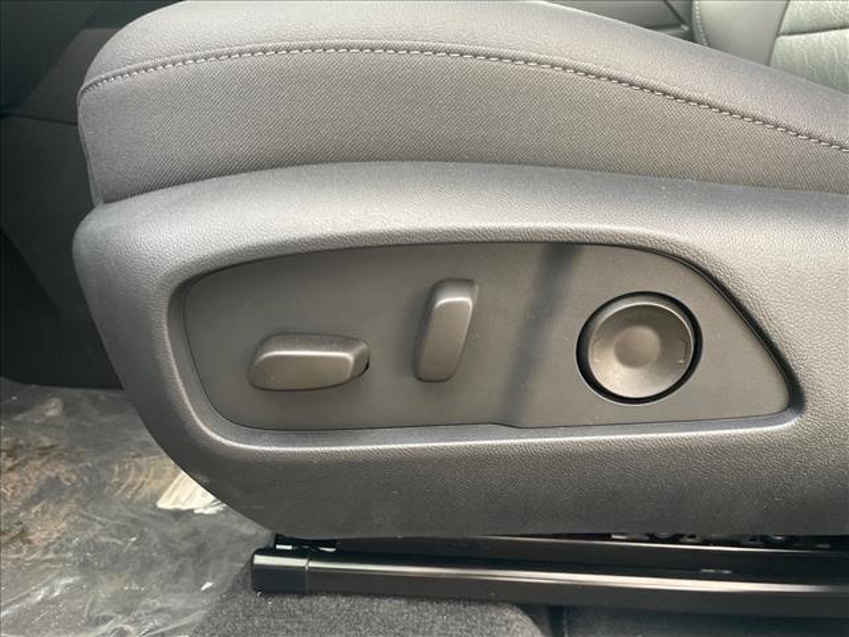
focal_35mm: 26
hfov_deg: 67.3
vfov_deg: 53.1
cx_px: 424
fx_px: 638
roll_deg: -1.0
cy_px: 318
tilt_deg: -18.4
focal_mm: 4.2
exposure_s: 1/60
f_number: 1.6
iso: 200
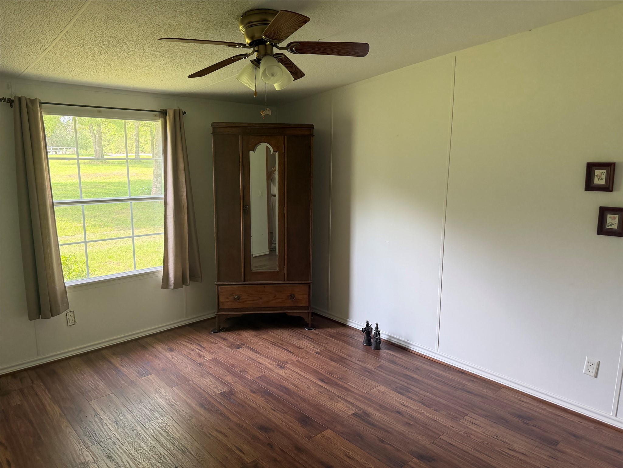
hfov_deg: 71.6
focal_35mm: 24
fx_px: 432
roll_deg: -1.9
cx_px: 312
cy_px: 234
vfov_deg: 56.8
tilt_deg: -9.9
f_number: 1.78
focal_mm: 6.76
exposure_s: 1/170
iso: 200
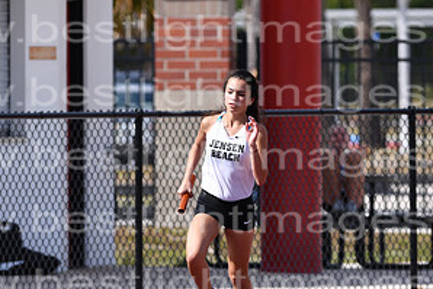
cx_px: 225
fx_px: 10553
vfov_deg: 1.6
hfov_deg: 2.4
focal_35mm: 877
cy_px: 191
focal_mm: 300
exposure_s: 1/800
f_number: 5.6
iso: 100
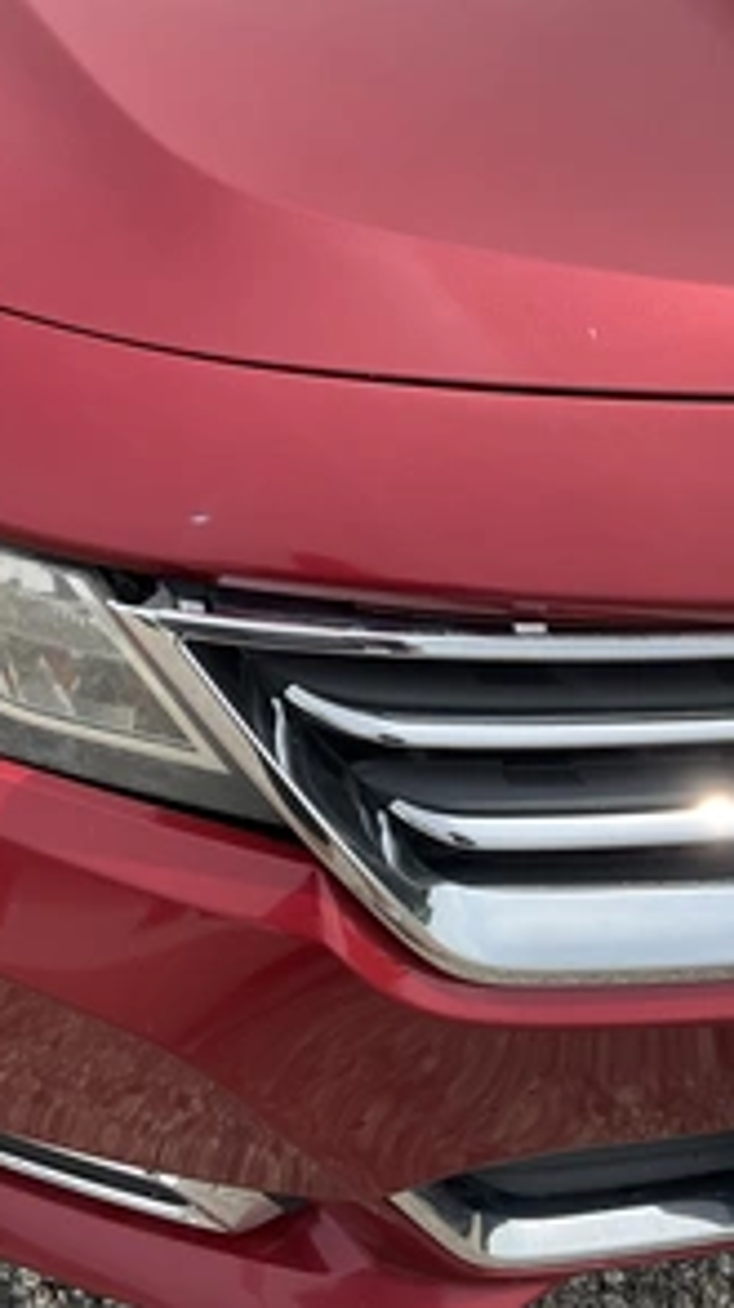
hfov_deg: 27.6
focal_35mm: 43
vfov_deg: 47.4
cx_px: 467
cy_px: 663
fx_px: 1490
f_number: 1.8
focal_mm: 3
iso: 25
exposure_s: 1/1451
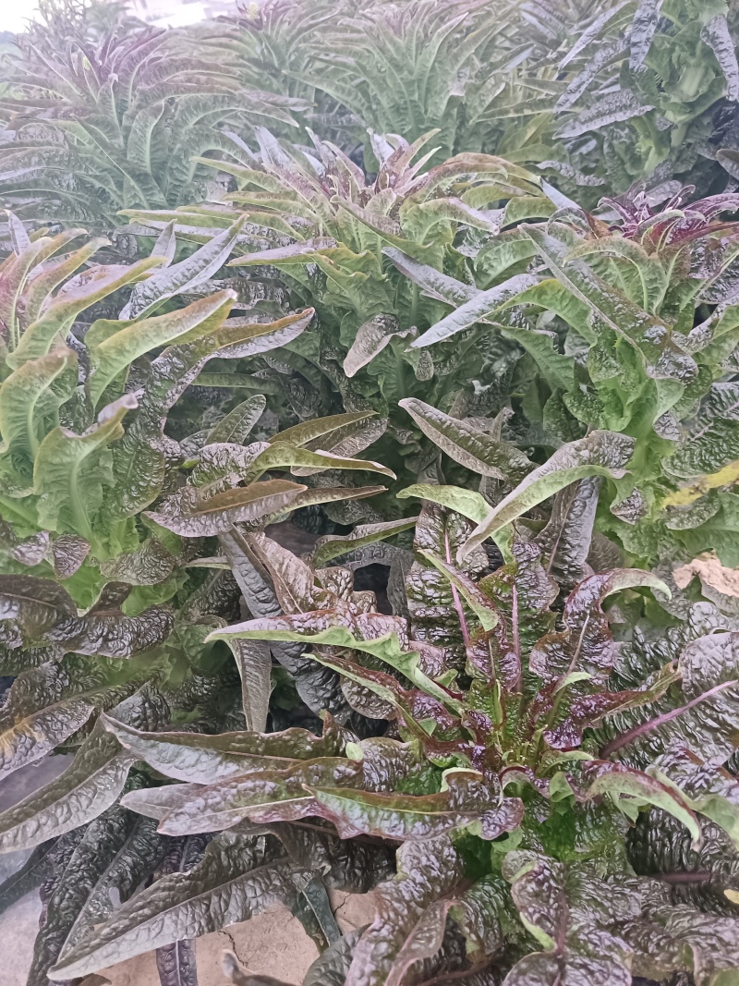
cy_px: 493
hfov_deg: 56.8
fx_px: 683
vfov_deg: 71.6
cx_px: 370
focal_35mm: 24
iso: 2485
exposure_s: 1/50
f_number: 1.75
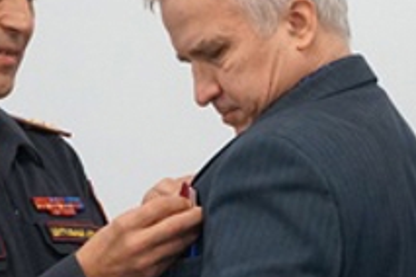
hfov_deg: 7.8
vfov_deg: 5.2
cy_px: 256
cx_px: 152
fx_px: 3050
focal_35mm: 264
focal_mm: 50
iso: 2000
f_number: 5
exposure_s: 1/160
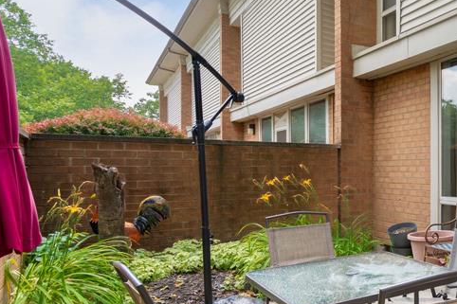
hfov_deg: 45.2
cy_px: 181
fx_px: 431
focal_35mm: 34
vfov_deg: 38.7
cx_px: 478
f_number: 7.1
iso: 250
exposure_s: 1/60
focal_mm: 16
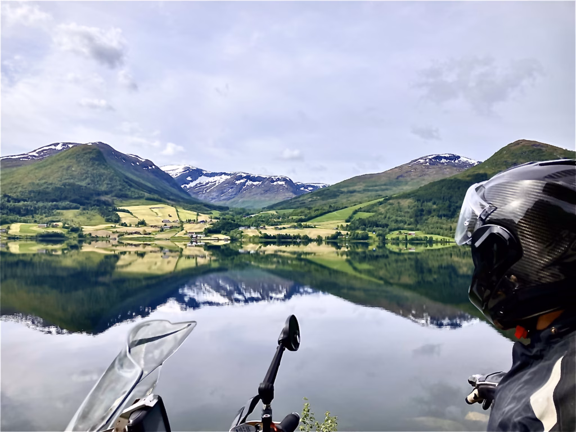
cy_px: 216
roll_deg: -1.0
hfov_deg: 63.4
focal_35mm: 28
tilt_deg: +3.3
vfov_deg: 49.7
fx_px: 466
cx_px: 288
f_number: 1.8
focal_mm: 3.99
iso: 32
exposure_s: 1/2525
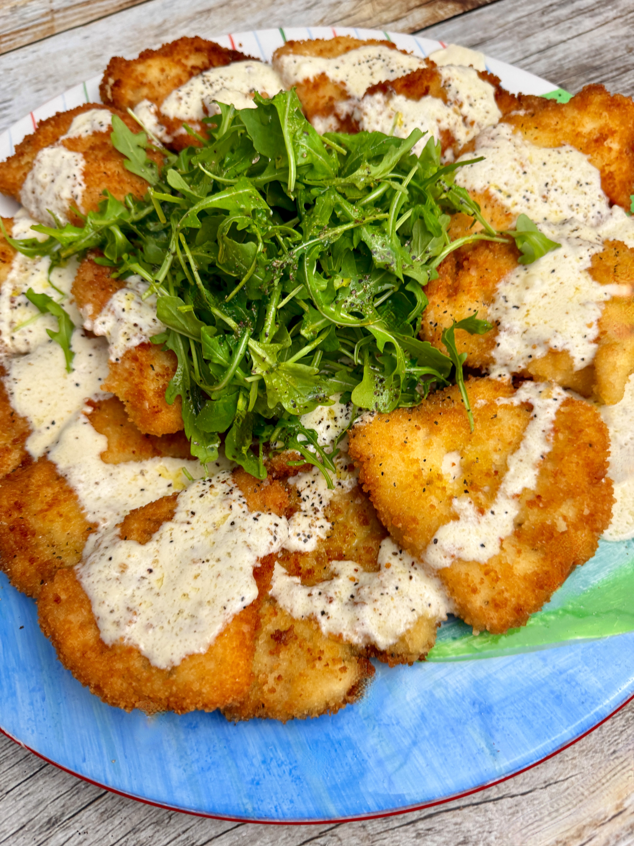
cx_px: 317
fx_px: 586
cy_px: 423
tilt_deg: -63.2
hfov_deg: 56.8
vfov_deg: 71.6
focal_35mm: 24
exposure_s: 1/60
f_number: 1.78
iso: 125
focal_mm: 6.76
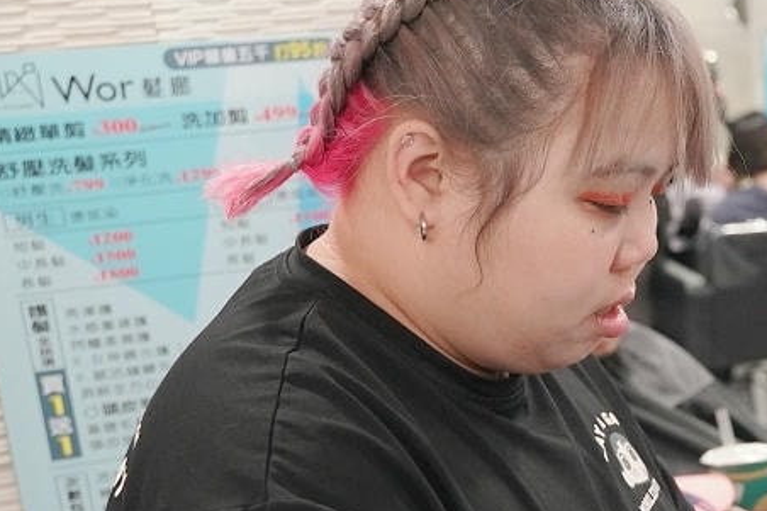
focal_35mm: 77
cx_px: 903
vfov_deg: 17.3
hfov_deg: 24.1
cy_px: 504
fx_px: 1640
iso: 5000
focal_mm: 29
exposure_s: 1/160
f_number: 4
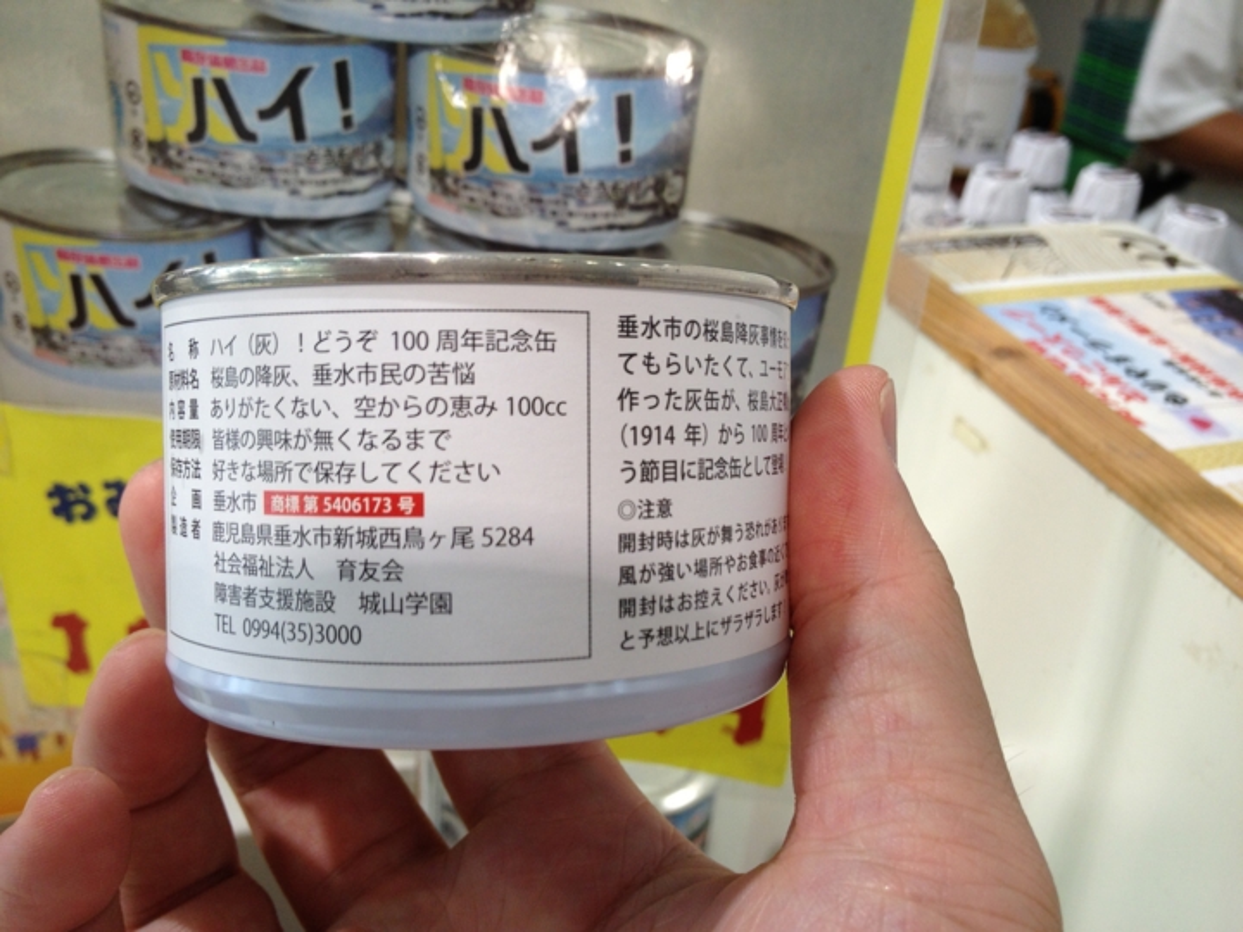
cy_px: 466
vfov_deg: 40.7
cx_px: 622
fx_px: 1257
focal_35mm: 35
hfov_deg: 52.6
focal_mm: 4.28
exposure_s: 1/60
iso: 64
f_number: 2.4
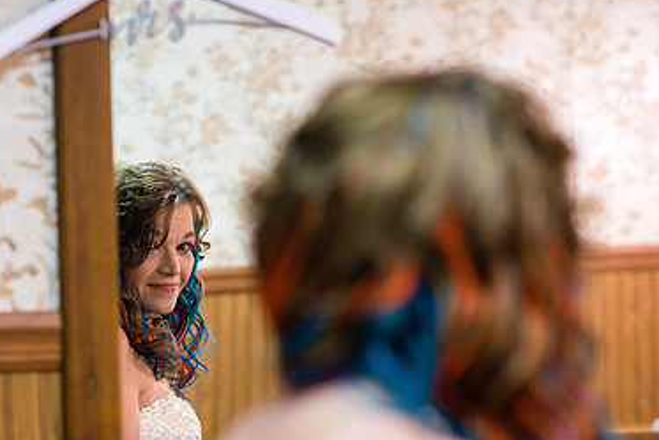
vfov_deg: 10.4
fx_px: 2417
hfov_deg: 15.4
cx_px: 157
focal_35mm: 132
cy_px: 289
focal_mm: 85
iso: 1000
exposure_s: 1/125
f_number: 2.5
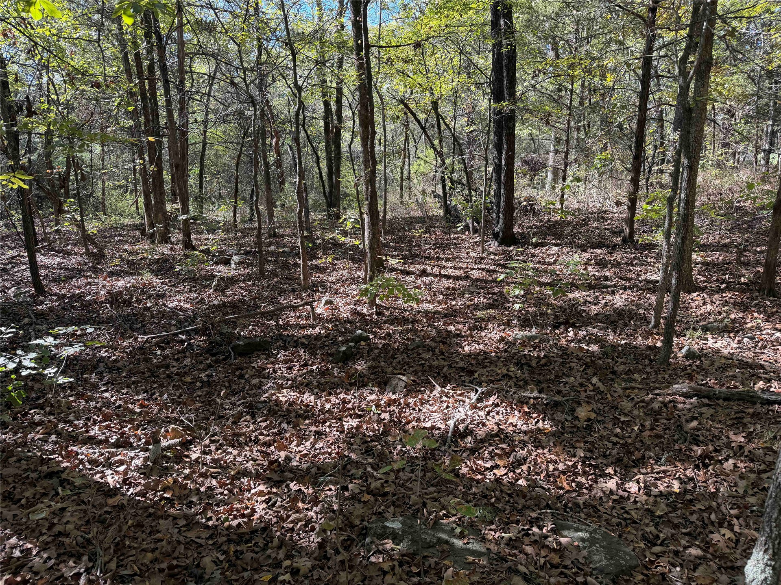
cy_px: 292
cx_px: 390
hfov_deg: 71.6
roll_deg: -1.2
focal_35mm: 24
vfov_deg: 56.8
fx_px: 541
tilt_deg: -14.2
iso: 64
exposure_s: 1/295
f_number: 1.78
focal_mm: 6.76
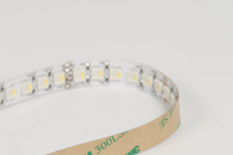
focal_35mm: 252
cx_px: 88
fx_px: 1631
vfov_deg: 5.4
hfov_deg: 8.2
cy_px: 181
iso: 100
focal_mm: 100
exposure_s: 1/125
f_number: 14
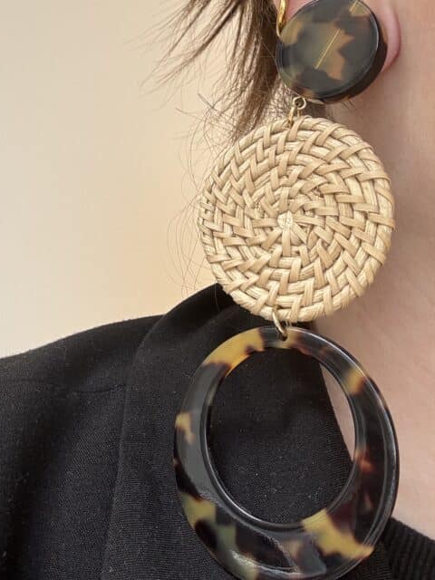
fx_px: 804
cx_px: 123
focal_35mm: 48
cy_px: 188
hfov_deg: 29.9
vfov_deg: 39.1
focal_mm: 2.69
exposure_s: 1/121
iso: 20
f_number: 1.9
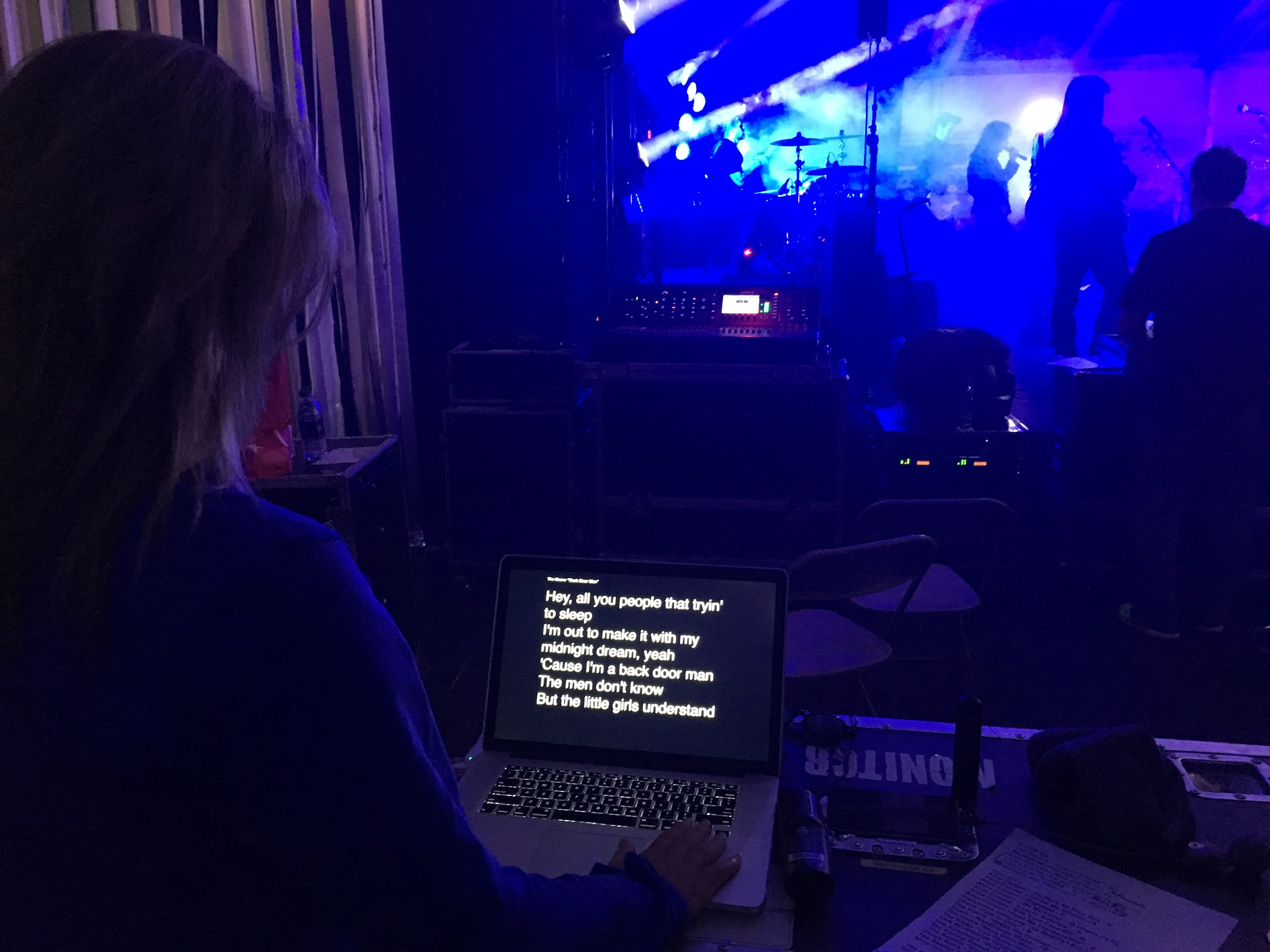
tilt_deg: -14.1
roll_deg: +1.2
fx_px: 1064
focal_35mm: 29
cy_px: 476
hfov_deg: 61.7
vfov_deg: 48.2
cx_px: 635
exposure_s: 1/15
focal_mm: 4.15
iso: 320
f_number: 2.2
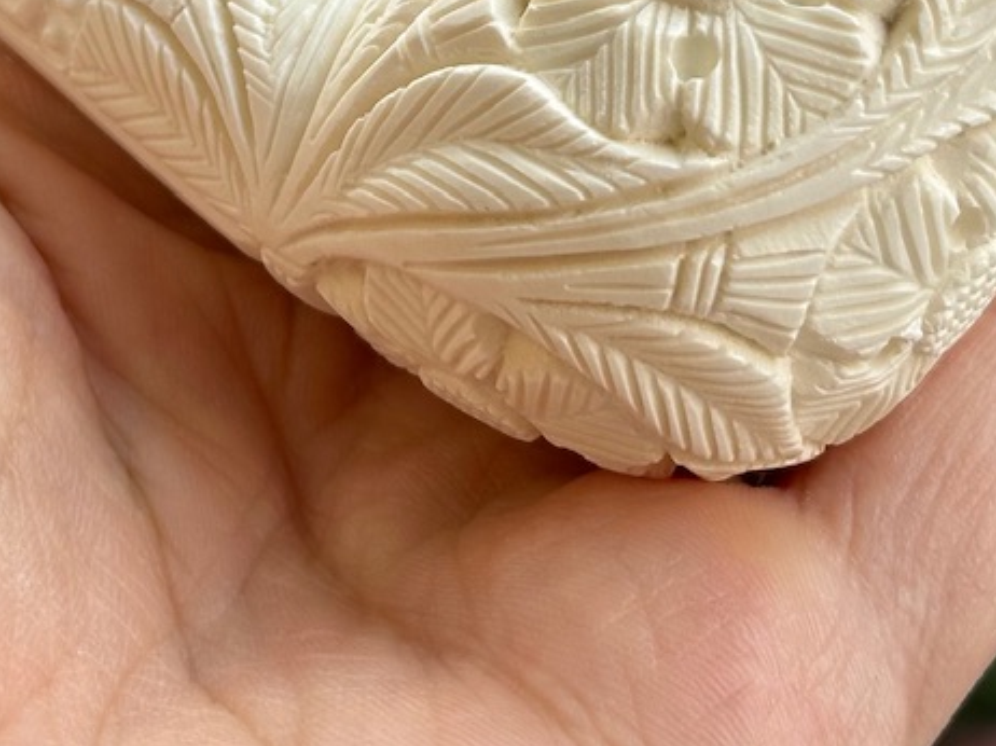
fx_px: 3825
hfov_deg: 14.8
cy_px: -252
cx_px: 354
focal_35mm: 133
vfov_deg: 10.9
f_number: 1.78
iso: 64
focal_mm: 6.86
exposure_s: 1/393
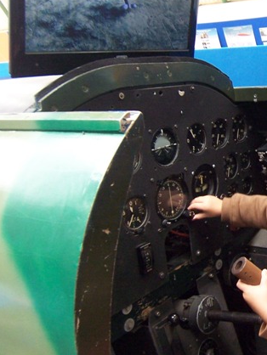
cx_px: 294
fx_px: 452
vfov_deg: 42.9
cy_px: 162
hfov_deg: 29.6
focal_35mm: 44
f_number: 2.8
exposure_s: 1/30
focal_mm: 3.8
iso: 160
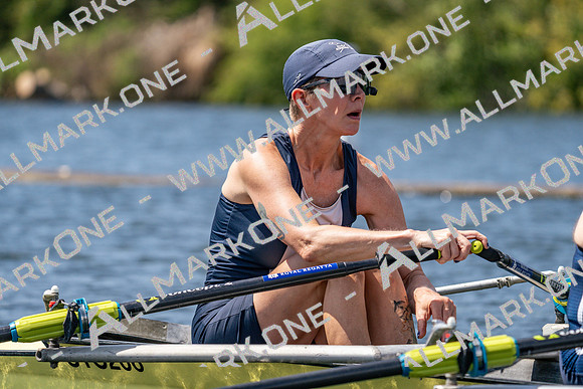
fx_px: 4827
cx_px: 292
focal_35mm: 298
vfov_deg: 4.6
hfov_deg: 6.9
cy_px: 194
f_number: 5.6
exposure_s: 1/2000
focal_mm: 298
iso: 320
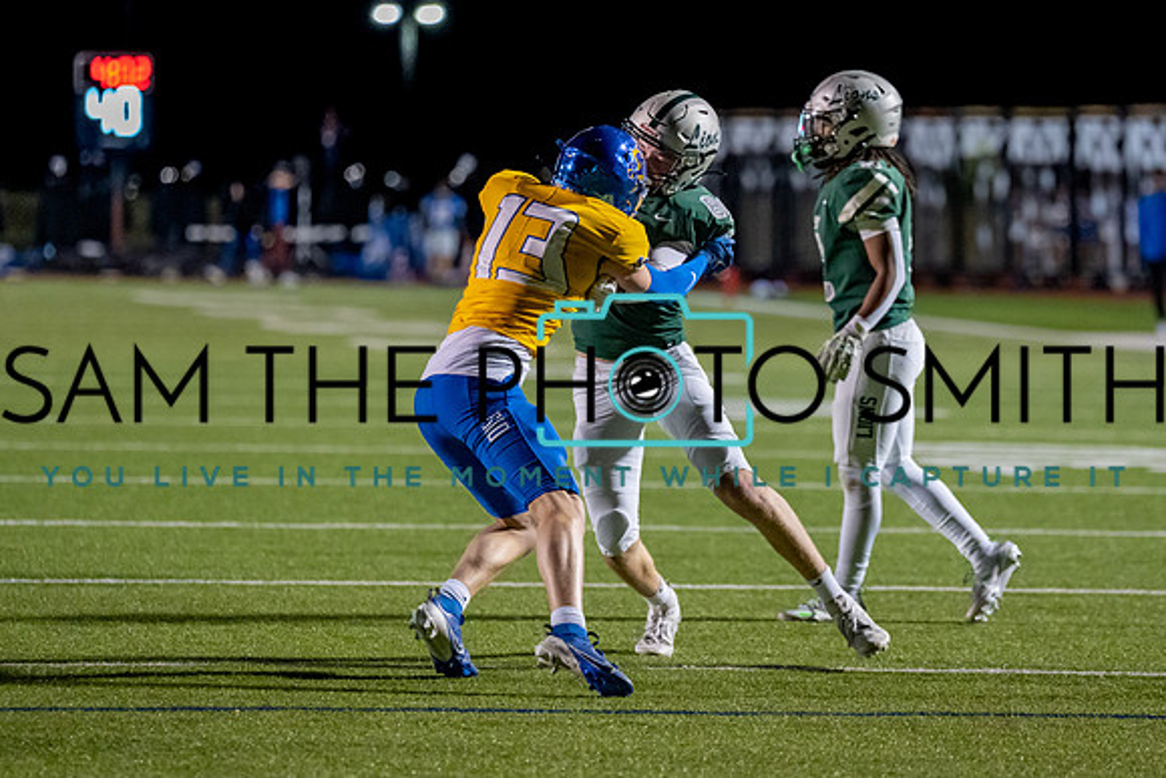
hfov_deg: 8.6
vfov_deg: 5.8
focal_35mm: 239
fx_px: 7742
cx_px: 684
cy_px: 338
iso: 4000
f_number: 2.8
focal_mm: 160
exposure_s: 1/1000
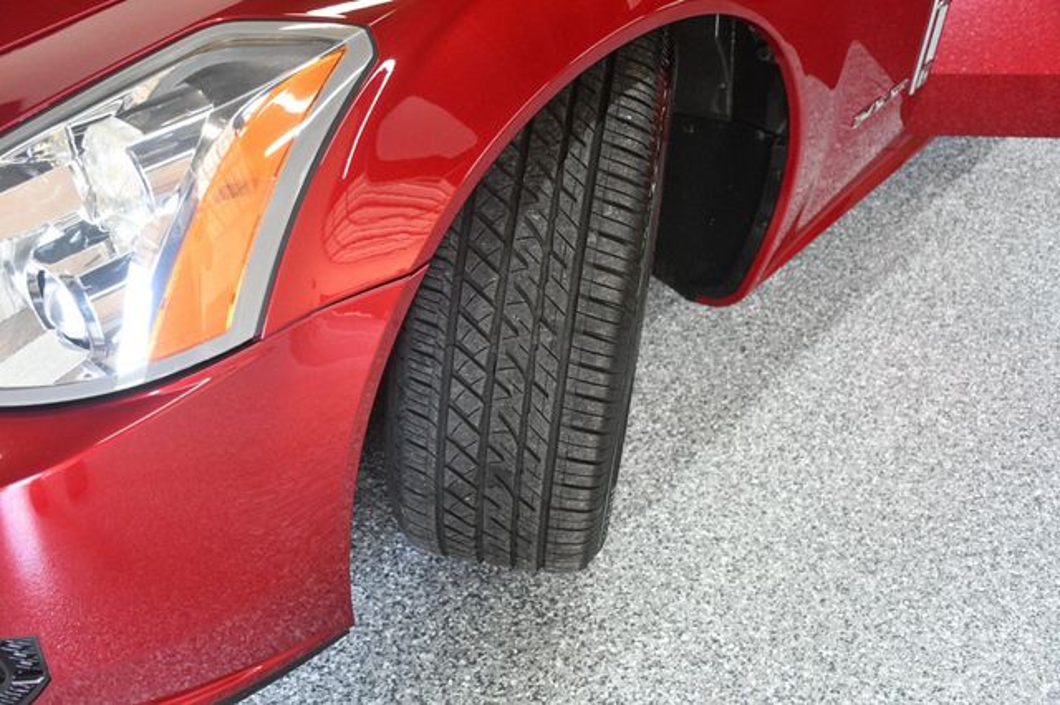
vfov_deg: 34.2
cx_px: 530
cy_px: 352
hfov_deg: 49.6
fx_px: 1148
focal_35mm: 39
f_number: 3.8
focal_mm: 26
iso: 2000
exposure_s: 1/125
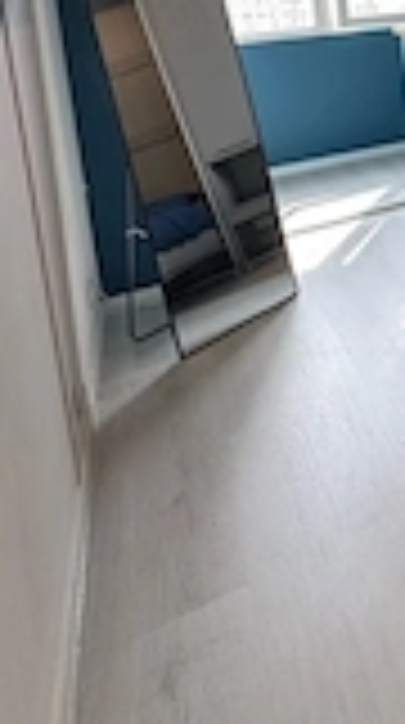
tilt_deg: -6.8
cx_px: 666
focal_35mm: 38
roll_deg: +3.3
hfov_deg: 22.7
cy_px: 36
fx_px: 729
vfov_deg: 46.2
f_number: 2.2
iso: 125
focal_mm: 2.22
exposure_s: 1/99
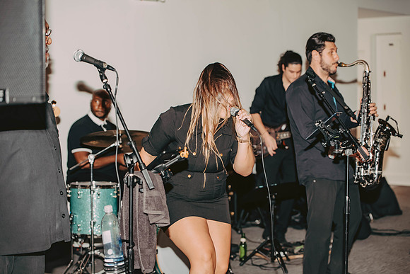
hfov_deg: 28.8
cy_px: 137
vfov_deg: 19.5
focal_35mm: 70
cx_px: 205
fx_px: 797
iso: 500
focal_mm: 70
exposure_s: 1/80
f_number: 3.2
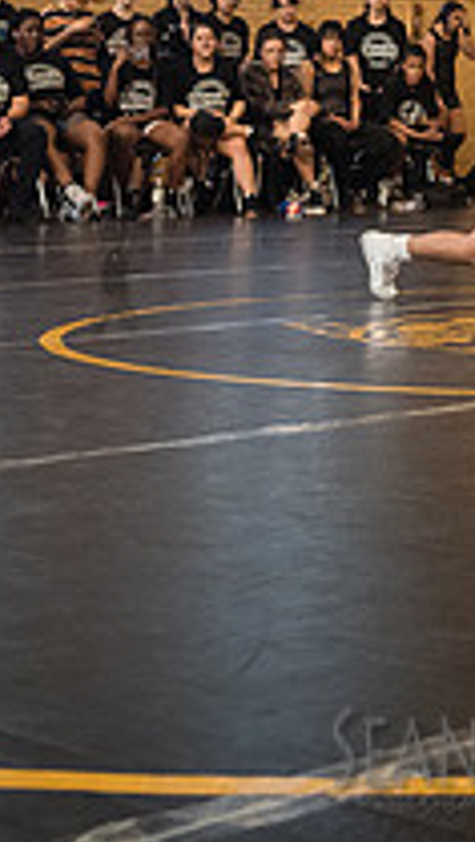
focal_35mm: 104
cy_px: 66
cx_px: 632
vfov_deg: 20.1
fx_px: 2322
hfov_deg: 11.4
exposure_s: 1/320
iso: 4000
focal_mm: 35
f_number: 4
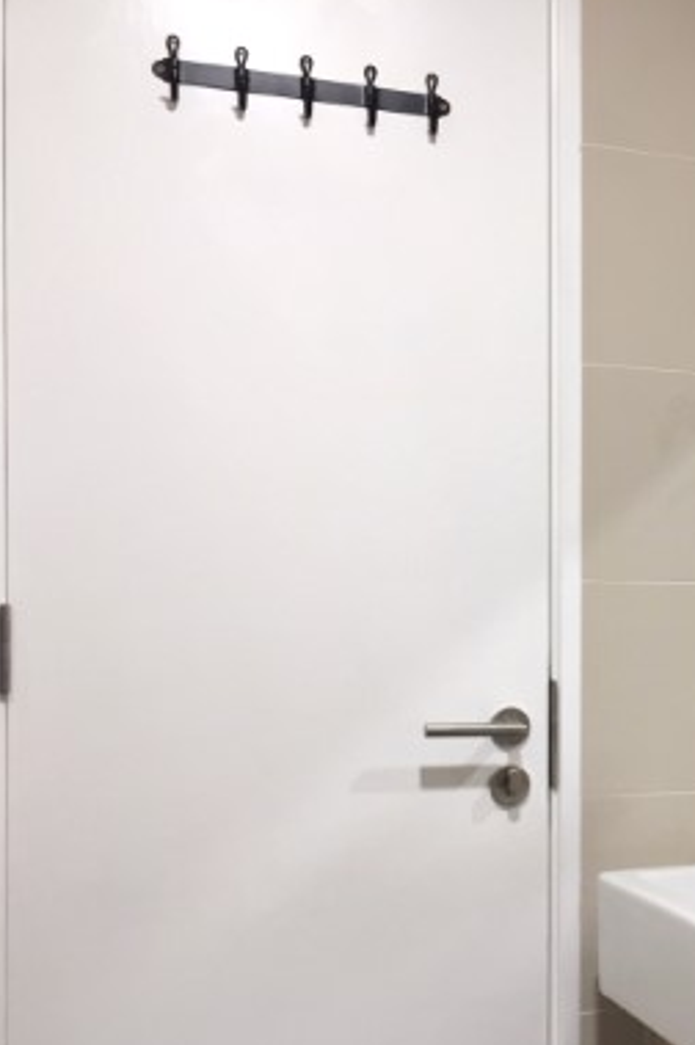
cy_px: 642
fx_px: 1479
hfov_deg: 24.9
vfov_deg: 38.7
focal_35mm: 51
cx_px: 736
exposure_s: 1/33
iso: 80
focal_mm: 4.15
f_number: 2.2
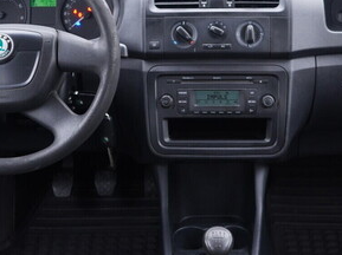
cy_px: 61
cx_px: 189
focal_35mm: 66
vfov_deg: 22.0
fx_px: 651
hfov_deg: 29.4
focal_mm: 24
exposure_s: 1/40
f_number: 2.8
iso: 320
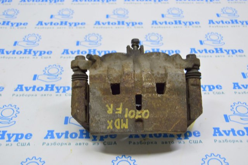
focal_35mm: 48
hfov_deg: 41.2
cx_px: 124
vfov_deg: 28.0
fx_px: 330
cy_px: 82
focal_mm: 32
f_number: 5.6
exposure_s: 1/20
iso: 400
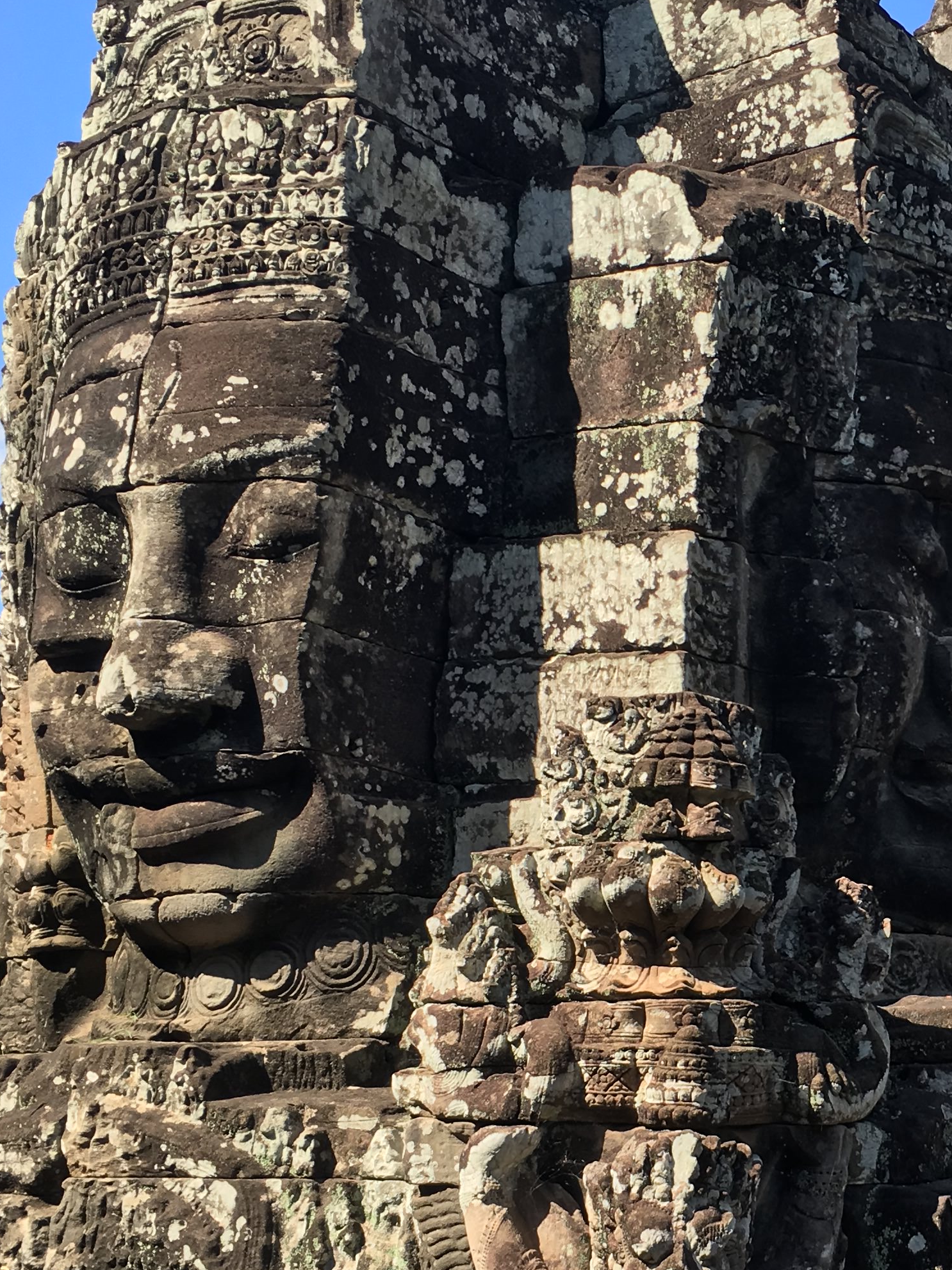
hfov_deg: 24.0
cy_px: 752
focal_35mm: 59
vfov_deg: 32.6
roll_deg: +0.1
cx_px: 890
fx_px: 2164
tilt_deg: +9.7
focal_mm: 4.15
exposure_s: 1/725
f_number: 2.2
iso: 25
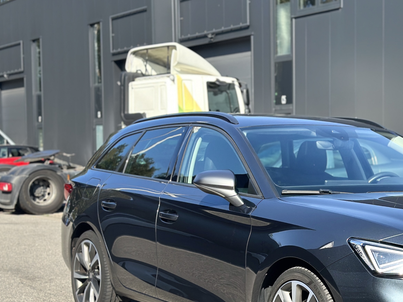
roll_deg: +0.1
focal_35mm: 83
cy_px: 195
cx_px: 345
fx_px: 966
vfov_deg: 17.7
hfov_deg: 23.1
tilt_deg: -2.5
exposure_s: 1/2070
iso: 80
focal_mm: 6.86
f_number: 1.78
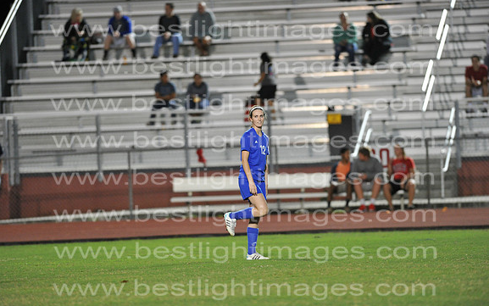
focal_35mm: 307
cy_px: 160
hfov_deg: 6.8
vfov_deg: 4.3
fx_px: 4093
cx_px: 245
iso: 5000
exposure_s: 1/400
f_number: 3.2
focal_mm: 300
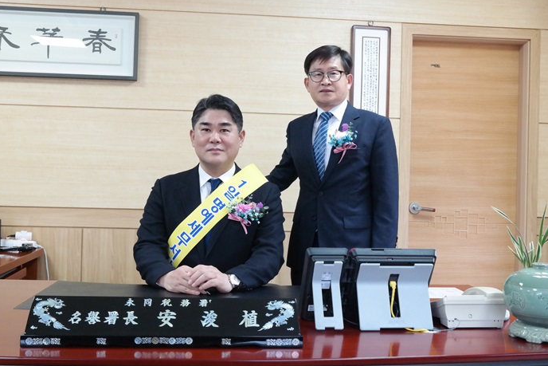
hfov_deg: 45.4
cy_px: 174
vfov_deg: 31.2
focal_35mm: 43
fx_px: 655
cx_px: 264
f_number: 8
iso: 3200
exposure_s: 1/40
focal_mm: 26
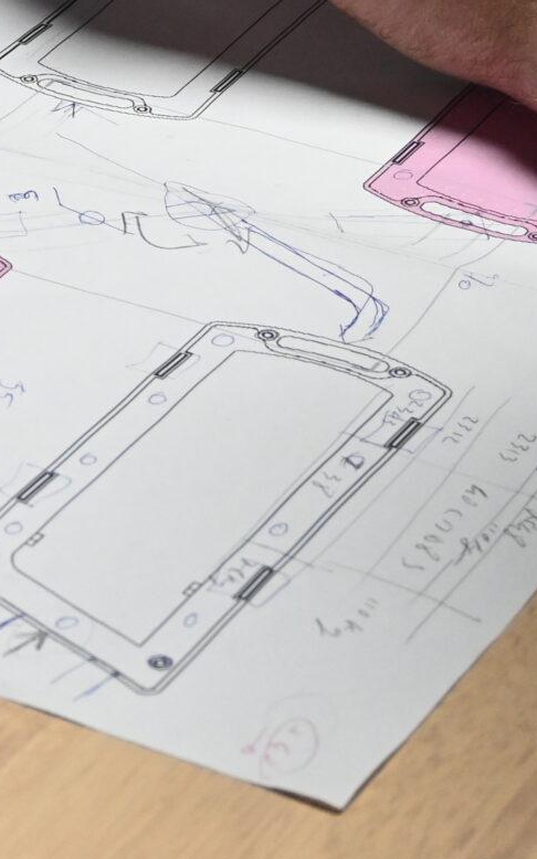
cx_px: -8
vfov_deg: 12.6
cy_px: -66
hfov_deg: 8.0
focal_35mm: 164
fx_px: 3830
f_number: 5
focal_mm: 32.5
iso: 2200
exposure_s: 1/125
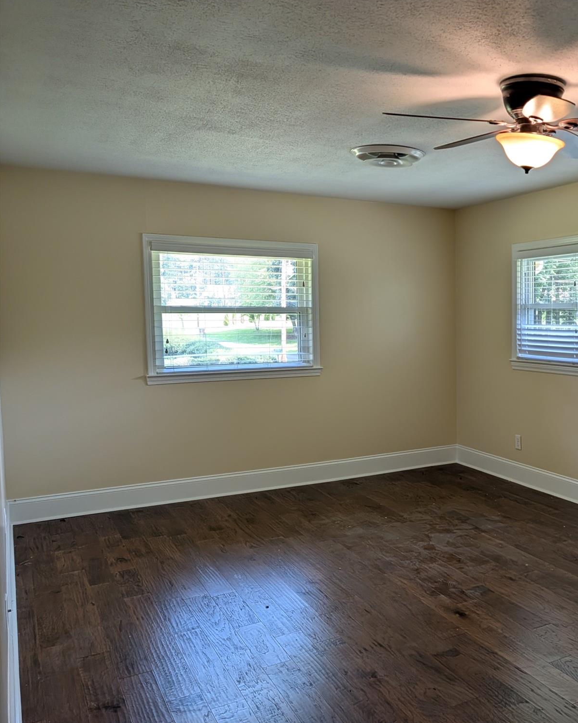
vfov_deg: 55.7
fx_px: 685
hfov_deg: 42.9
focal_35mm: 32
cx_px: 491
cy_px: 365
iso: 102
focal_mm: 6.9
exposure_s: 1/120
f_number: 1.68
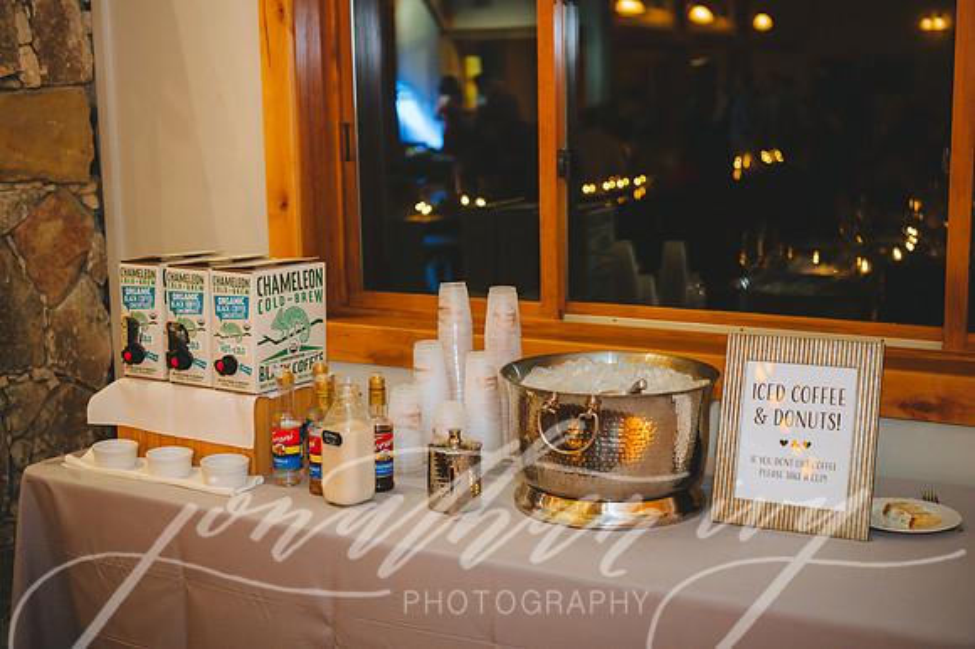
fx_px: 1299
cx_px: 488
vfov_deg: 28.0
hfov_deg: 41.1
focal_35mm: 48
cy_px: 324
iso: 2500
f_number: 2.8
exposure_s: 1/20
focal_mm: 48
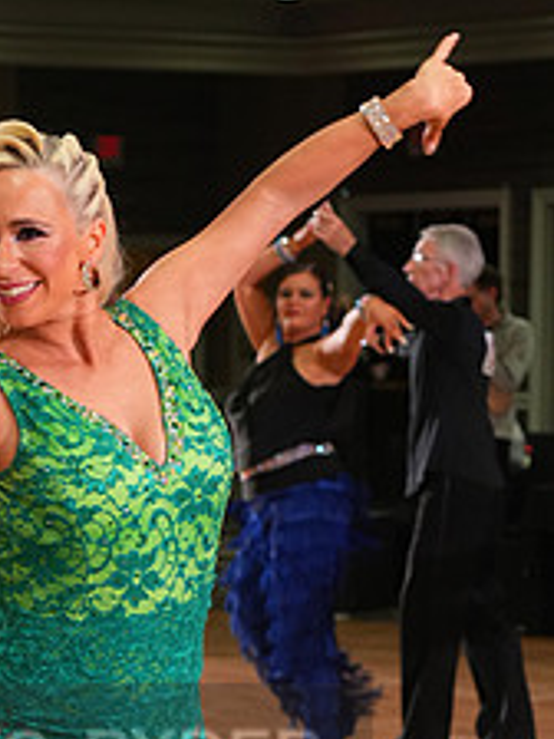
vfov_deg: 11.2
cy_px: 795
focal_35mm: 174
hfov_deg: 8.5
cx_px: -81
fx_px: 3713
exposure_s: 1/200
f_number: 4
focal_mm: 70
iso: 1600
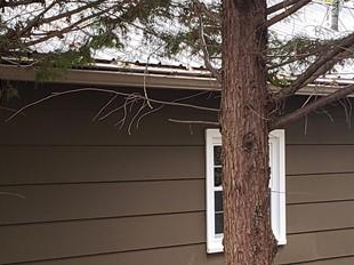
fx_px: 879
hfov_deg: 22.8
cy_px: 180
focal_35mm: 86
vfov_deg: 17.1
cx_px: 180
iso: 160
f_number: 2.4
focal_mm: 4.3
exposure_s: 1/50
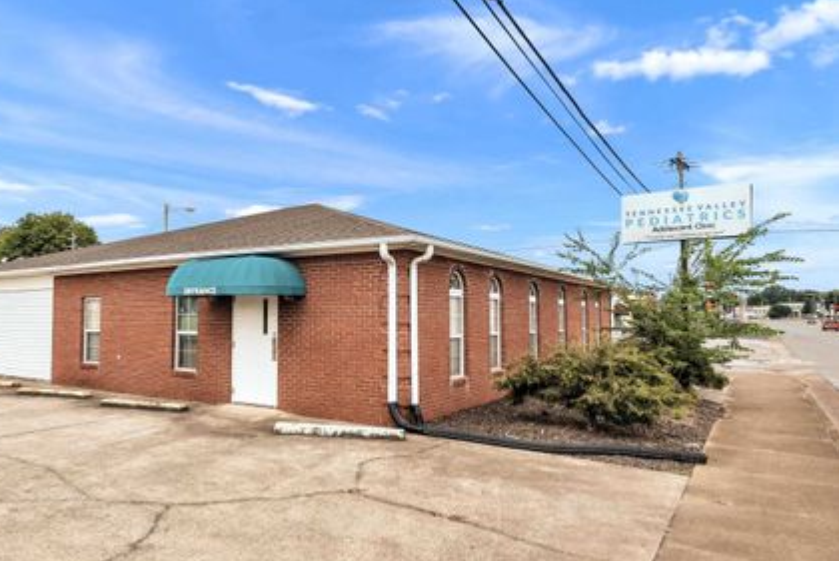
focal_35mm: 25
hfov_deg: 70.8
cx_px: 342
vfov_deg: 51.4
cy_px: 293
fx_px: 583
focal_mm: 21
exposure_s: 1/500
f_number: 7.1
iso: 100
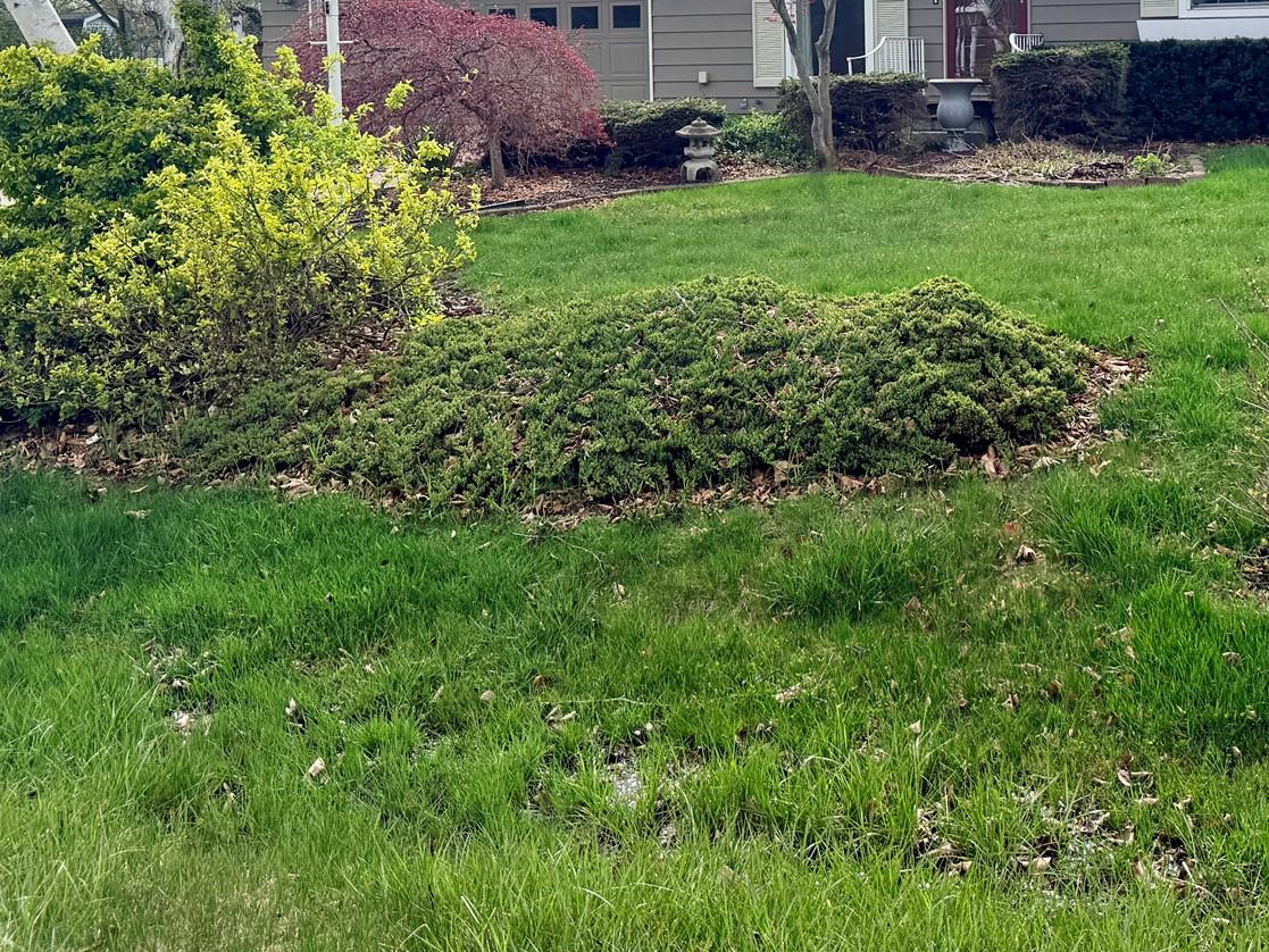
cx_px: 863
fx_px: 1613
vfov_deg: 31.5
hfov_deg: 42.3
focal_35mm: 44
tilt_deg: -2.2
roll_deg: +1.1
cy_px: 118
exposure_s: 1/7353
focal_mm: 6.76
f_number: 1.78
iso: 100
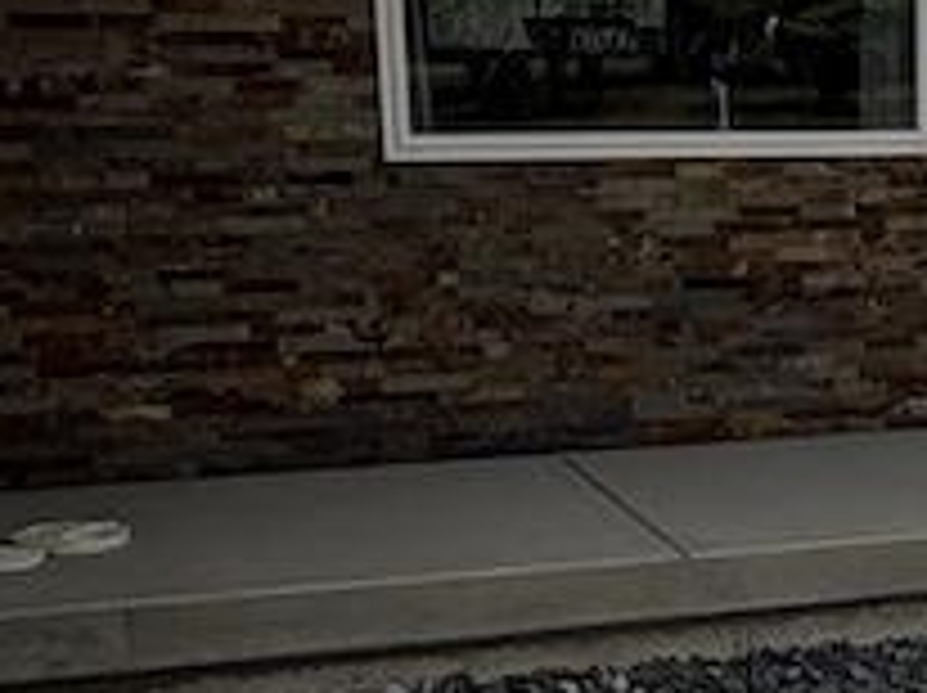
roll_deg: -0.9
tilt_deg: -12.3
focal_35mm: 87
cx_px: 1107
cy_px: 558
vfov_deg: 16.8
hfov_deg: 21.0
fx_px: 2327
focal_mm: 2.22
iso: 20
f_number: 2.2
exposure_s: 1/942
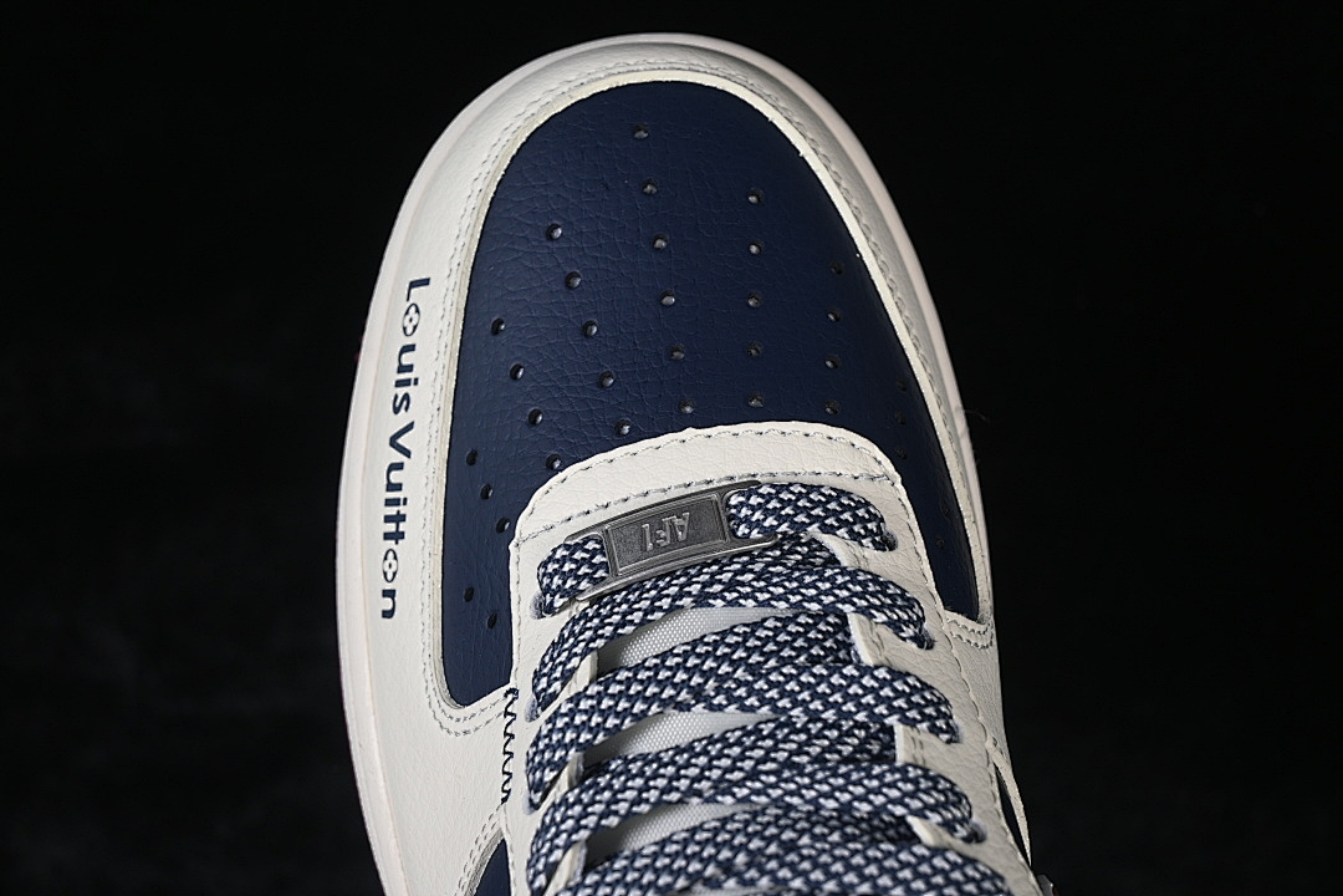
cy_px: 448
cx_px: 672
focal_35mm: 75
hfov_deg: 27.0
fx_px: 2798
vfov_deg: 18.2
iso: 160
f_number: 7.1
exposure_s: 1/80
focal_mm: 50
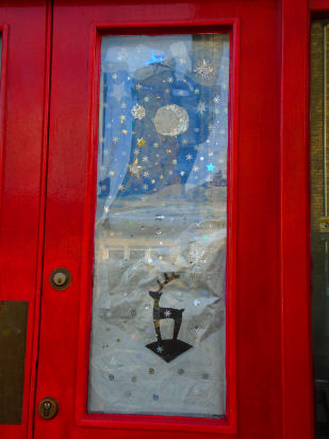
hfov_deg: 34.3
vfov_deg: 44.8
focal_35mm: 42
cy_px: 220
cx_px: 164
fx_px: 532
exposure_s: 1/125
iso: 100
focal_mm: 7.4
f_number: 4.1
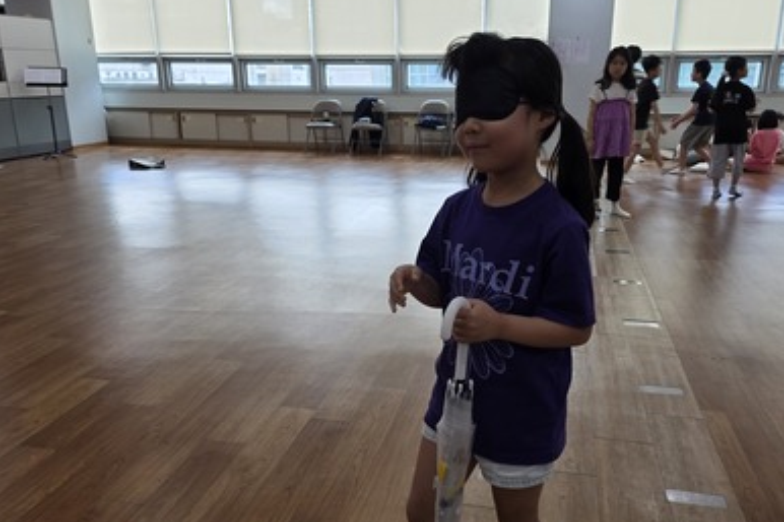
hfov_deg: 60.2
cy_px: 283
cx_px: 422
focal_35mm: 31
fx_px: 675
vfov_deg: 42.3
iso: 50
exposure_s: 1/120
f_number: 1.7
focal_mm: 6.3
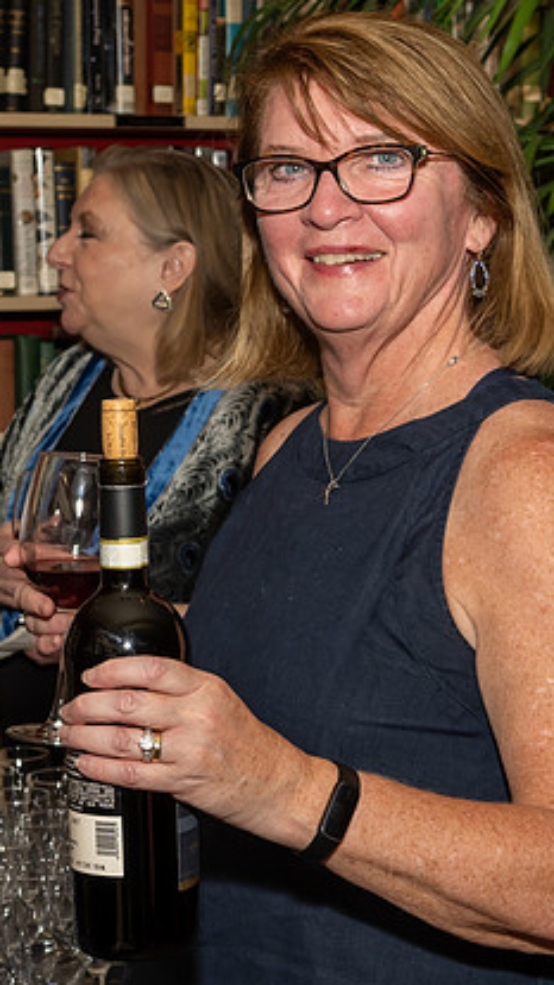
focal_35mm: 89
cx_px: 428
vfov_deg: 23.9
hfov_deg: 13.5
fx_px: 2323
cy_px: 489
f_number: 7.1
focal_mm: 35
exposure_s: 1/250
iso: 500
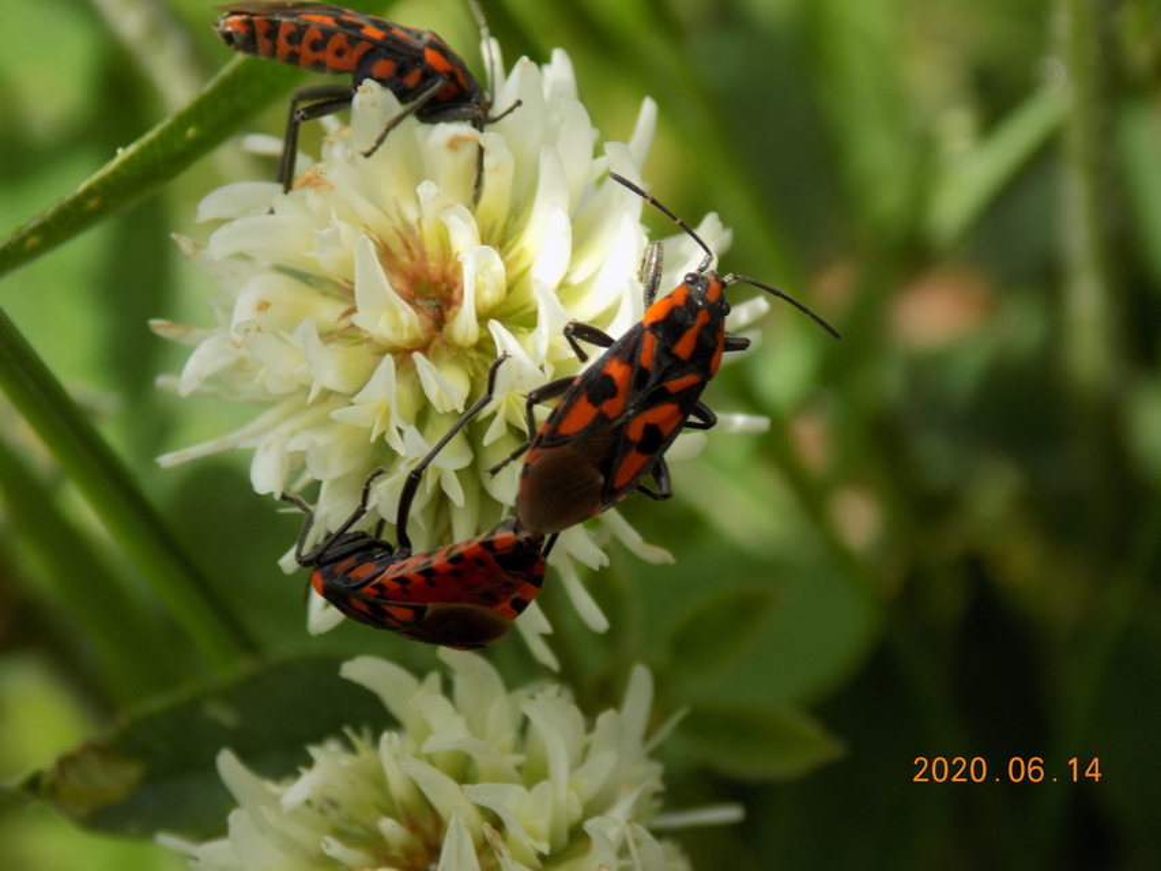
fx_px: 3958
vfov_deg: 12.6
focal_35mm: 118
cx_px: 580
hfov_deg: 16.7
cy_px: 436
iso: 80
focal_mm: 20.9
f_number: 4.8
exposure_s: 1/250
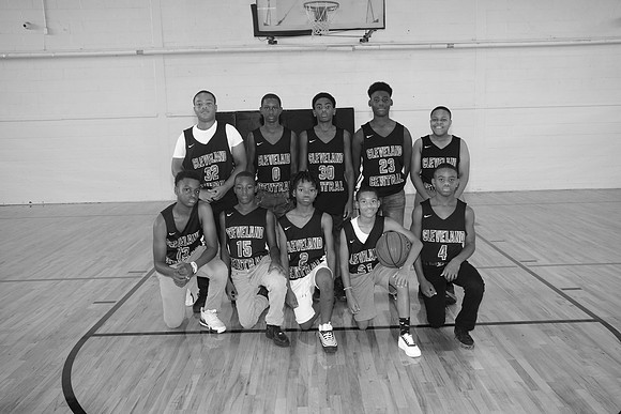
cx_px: 310
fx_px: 604
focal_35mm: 35
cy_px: 207
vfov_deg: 37.9
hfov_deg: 54.4
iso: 1000
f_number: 3.2
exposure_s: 1/200
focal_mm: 23
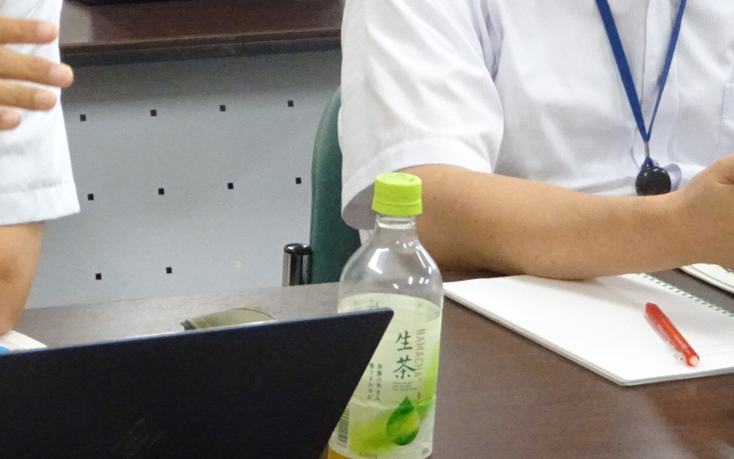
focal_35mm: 170
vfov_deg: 7.7
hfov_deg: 12.2
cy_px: -21
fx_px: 3401
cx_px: -24
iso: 1250
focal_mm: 12.87
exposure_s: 1/80
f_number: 5
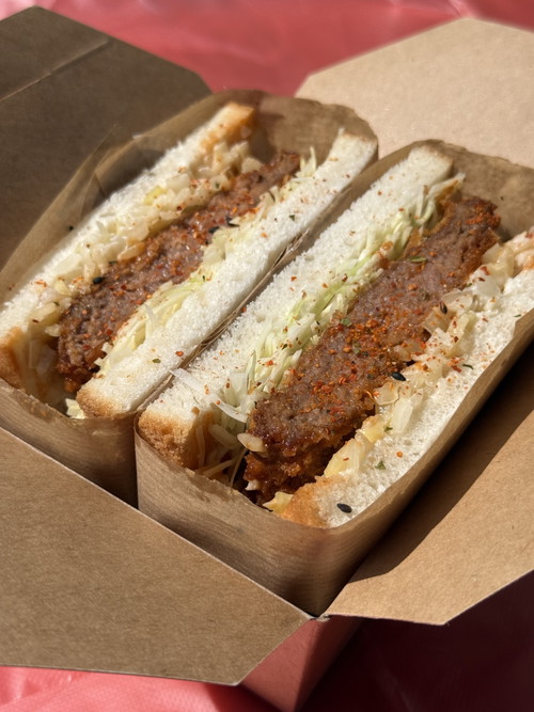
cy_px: 356
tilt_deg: -42.4
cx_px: 267
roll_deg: -2.1
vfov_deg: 39.7
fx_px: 988
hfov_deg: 30.3
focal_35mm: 48
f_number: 1.78
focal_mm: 6.76
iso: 64
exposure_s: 1/11364
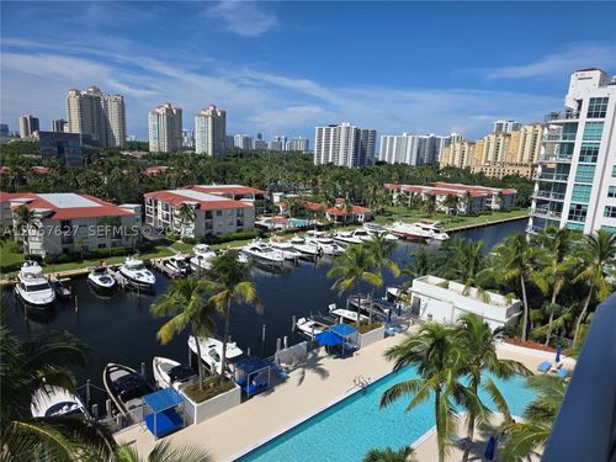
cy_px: 231
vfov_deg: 58.9
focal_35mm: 23
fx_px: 409
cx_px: 308
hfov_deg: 73.9
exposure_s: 1/7944
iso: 64
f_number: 1.7
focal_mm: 6.3
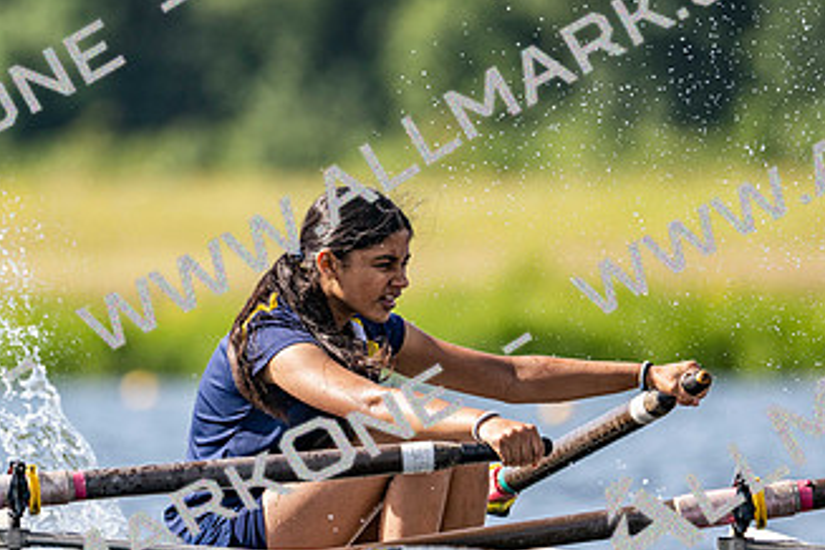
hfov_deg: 2.9
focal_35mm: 710
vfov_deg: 1.9
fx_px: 16270
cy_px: 357
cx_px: 389
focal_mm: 400
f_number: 4.5
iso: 320
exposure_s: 1/2500
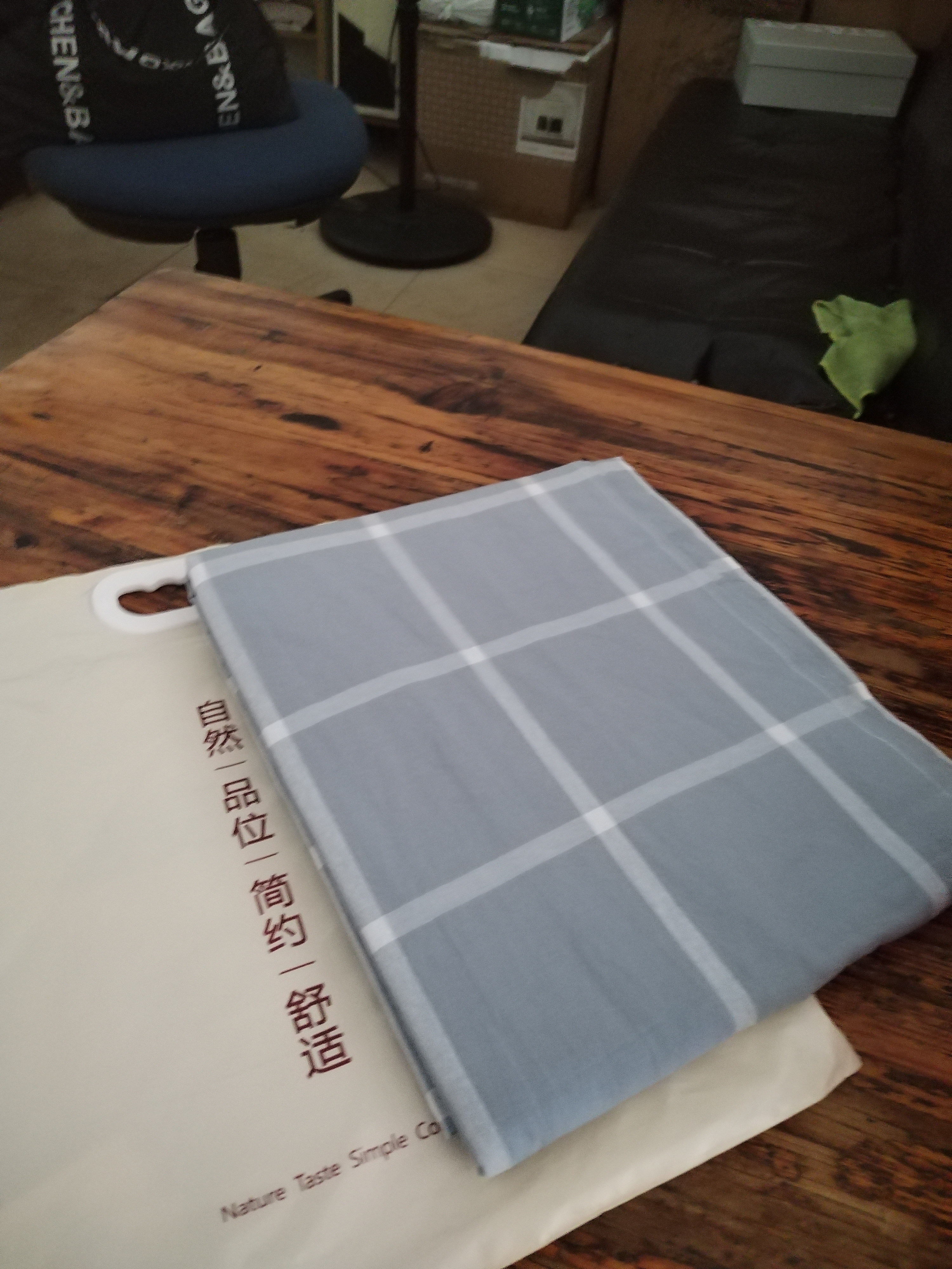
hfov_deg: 53.1
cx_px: 476
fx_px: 953
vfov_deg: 67.3
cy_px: 634
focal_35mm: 26
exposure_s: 1/20
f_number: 1.8
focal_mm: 4.75
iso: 1455
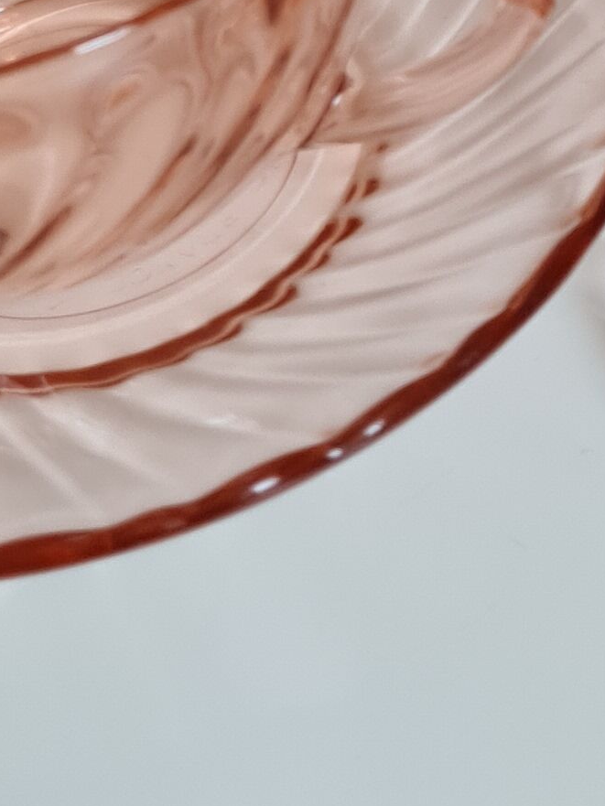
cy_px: -638
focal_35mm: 119
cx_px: 675
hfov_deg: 12.2
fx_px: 2772
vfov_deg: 14.6
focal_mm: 5.4
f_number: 1.8
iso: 160
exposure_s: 1/100
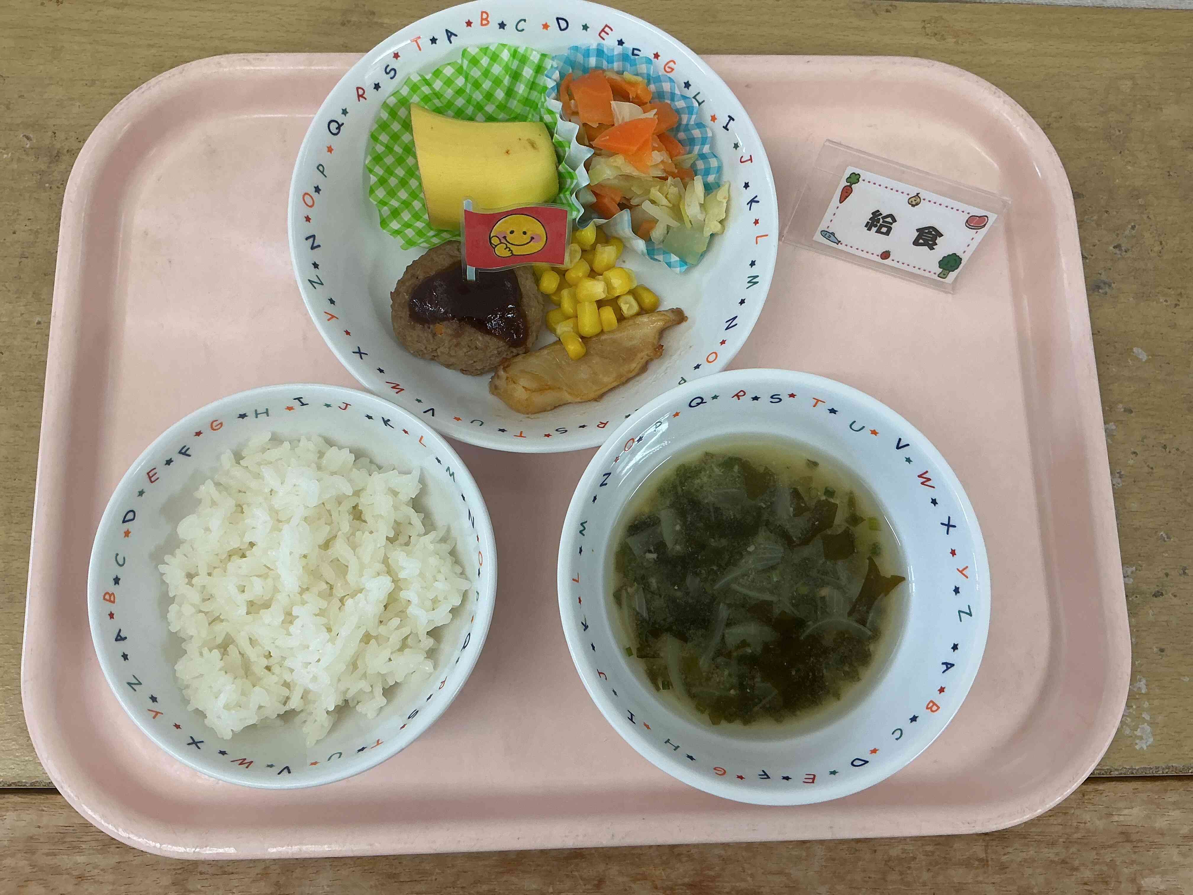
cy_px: 448
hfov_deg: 61.7
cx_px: 596
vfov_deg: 48.2
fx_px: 999
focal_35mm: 29
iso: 50
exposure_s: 1/60
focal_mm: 3
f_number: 1.8
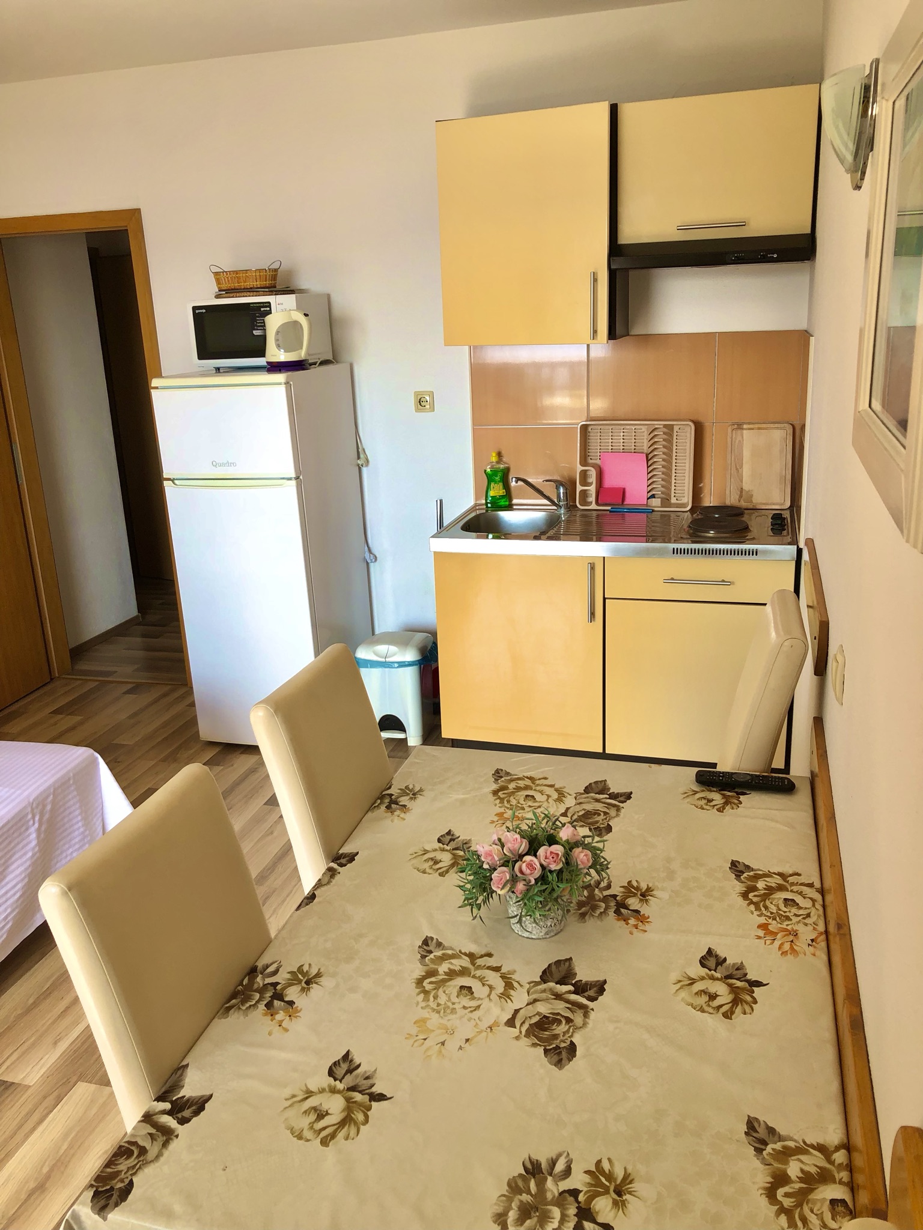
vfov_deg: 63.4
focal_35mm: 28
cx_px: 462
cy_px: 615
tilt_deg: -16.3
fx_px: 995
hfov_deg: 49.7
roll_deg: +2.6
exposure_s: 1/120
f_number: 1.8
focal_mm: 3.99
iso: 32
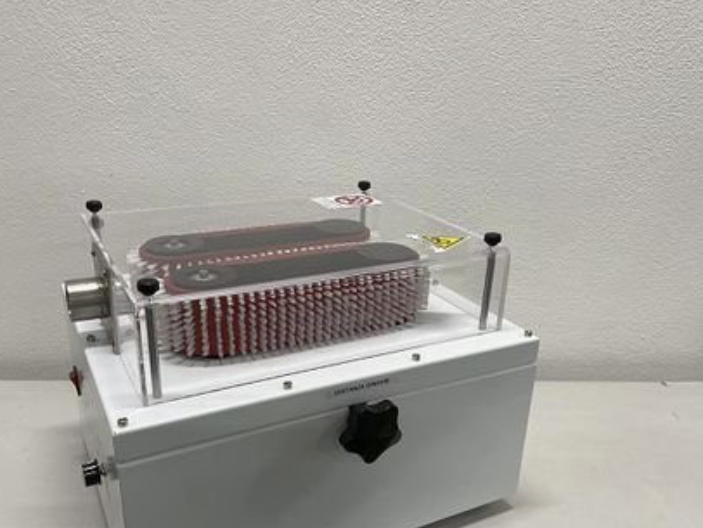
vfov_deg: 44.0
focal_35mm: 32
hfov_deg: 56.8
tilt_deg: -22.3
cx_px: 338
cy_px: 316
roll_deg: -1.8
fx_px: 650
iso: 125
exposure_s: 1/100
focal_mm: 4.2
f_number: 1.6
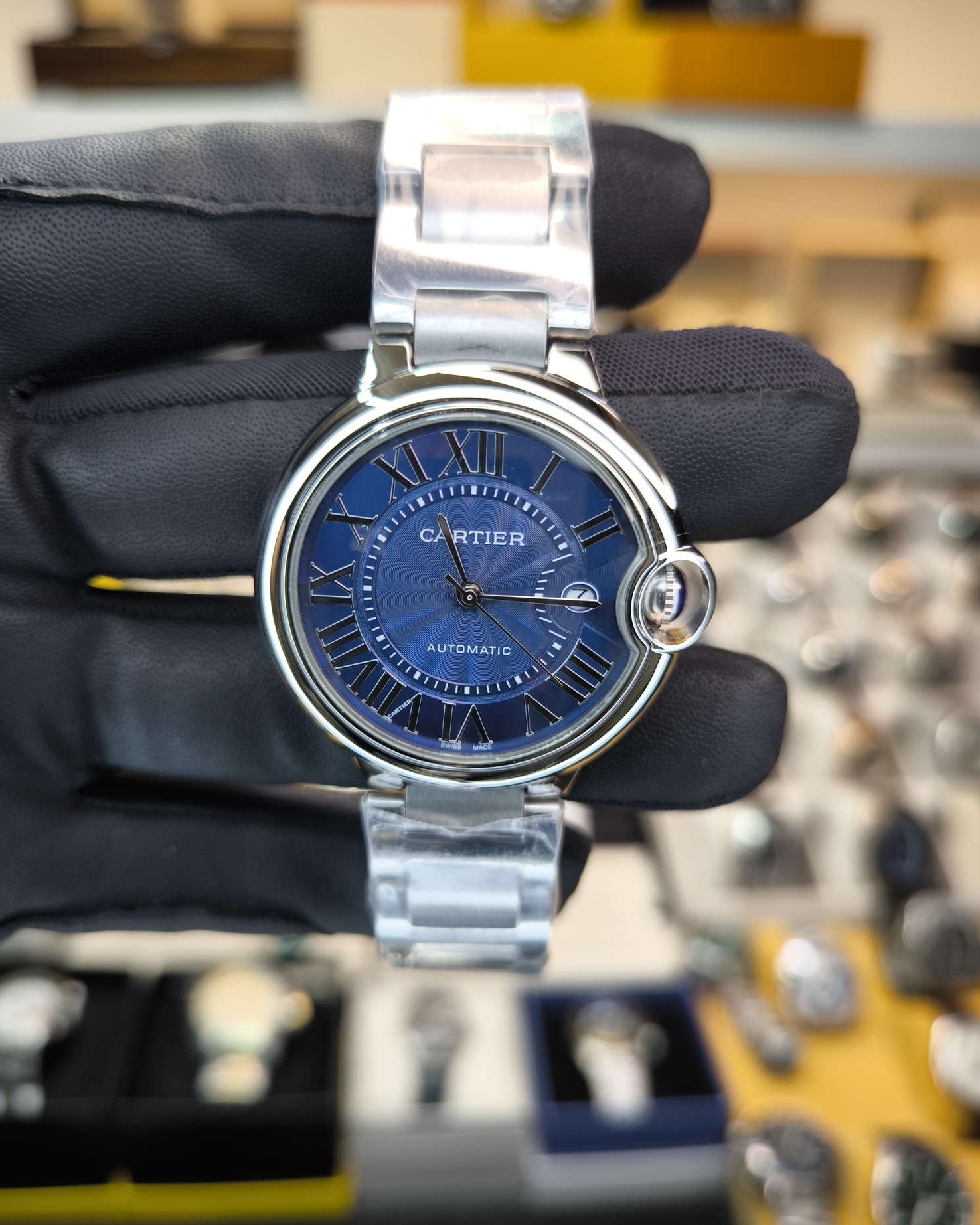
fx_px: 943
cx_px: 481
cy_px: 619
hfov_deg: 54.9
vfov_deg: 66.0
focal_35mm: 26
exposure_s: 1/135
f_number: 1.9
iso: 50
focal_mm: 6.92
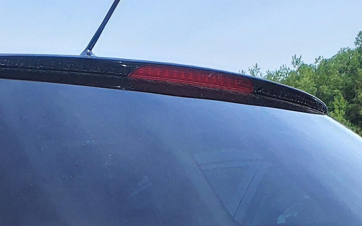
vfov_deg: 12.2
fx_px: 967
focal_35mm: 98
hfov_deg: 20.3
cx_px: -28
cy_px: 406
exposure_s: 1/286
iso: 40
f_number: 1.9
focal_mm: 3.58
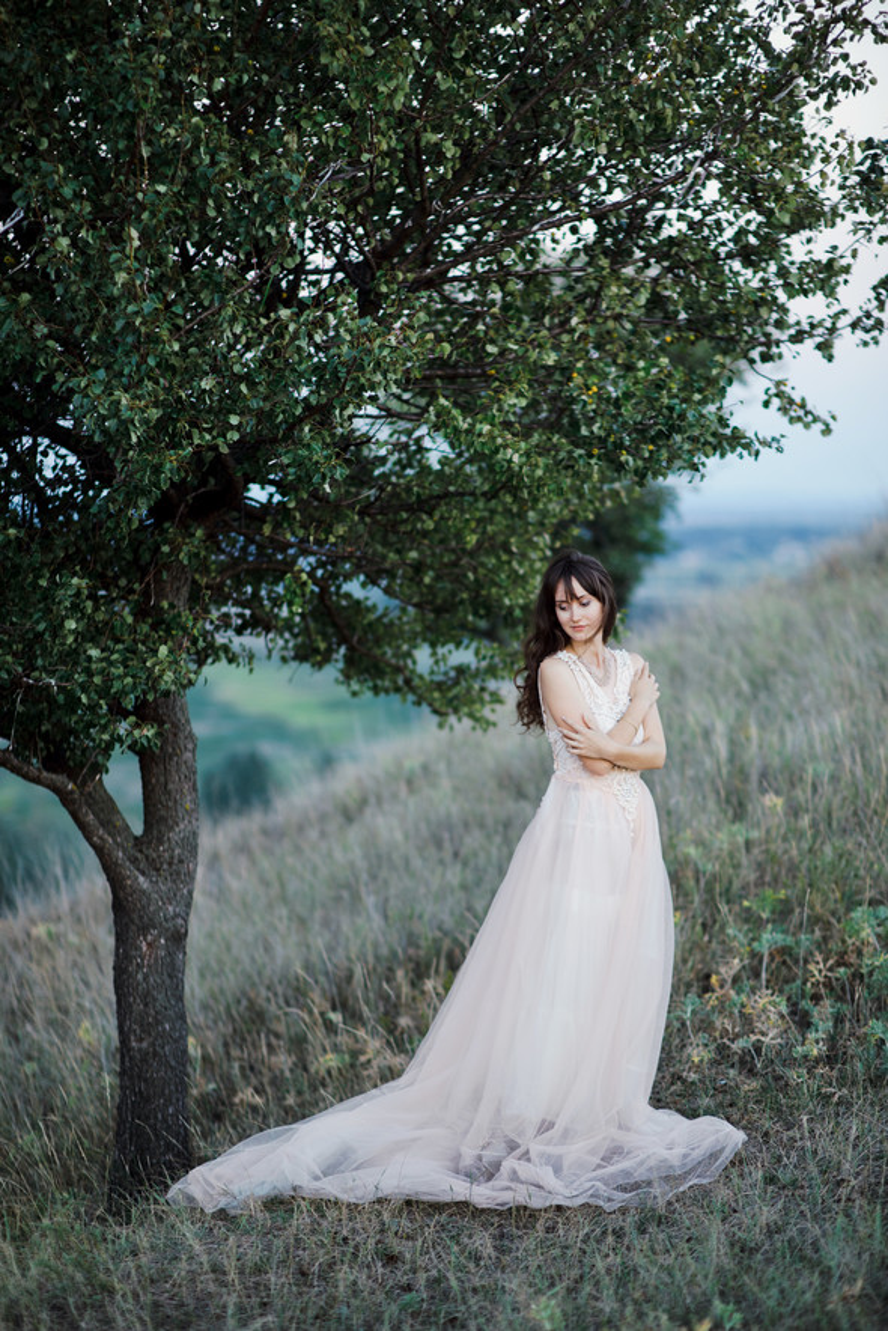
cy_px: 666
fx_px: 3142
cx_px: 444
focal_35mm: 85
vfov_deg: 23.9
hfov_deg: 16.1
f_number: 1.8
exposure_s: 1/400
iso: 400
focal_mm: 85
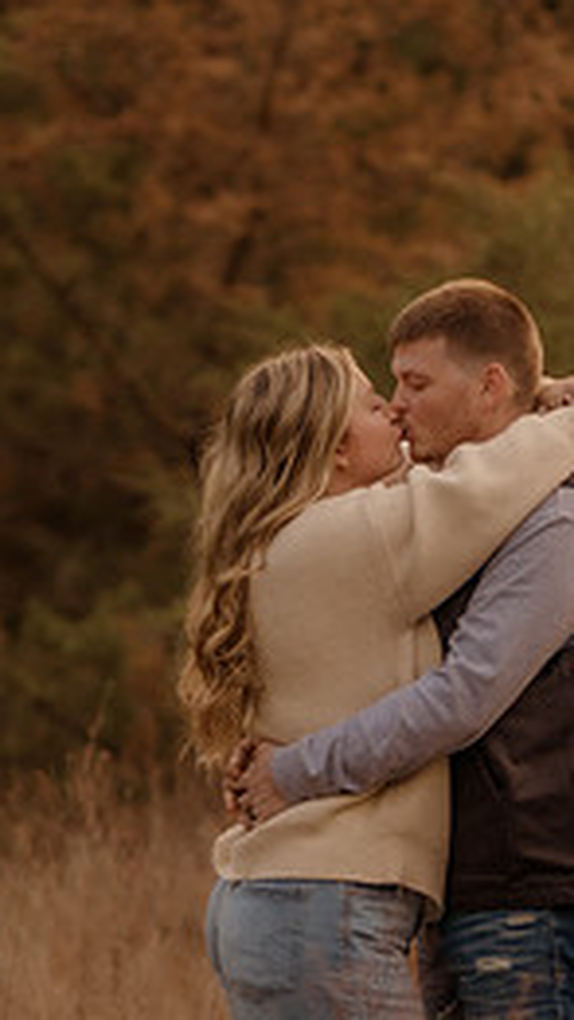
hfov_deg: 5.3
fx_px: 6190
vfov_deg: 9.4
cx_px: 297
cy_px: 805
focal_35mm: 229
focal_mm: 85
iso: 320
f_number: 1.4
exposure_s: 1/1000
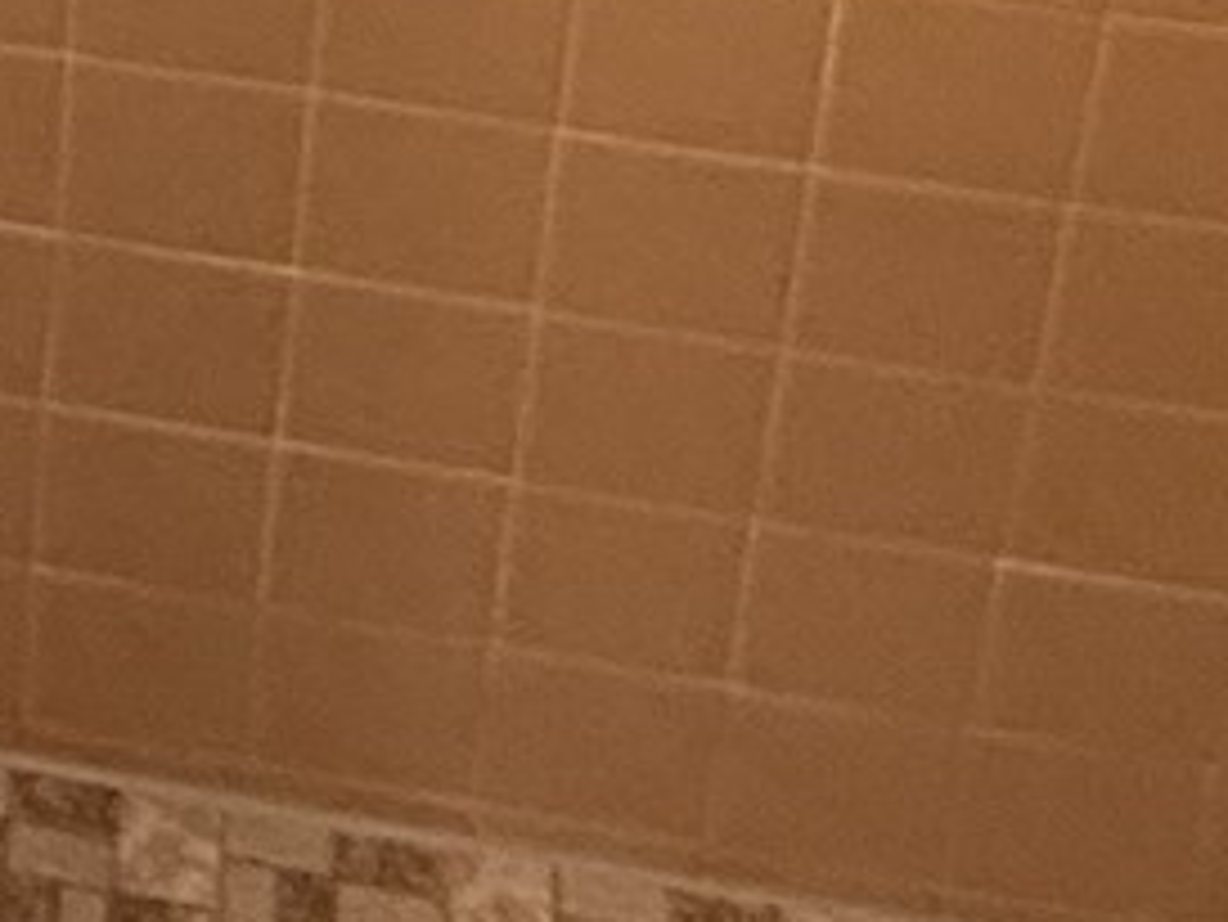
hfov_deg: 17.7
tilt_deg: -20.5
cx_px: -319
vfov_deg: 10.4
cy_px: -1790
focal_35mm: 105
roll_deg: -1.0
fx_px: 3727
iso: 200
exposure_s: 1/120
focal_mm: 2.22
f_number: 2.2
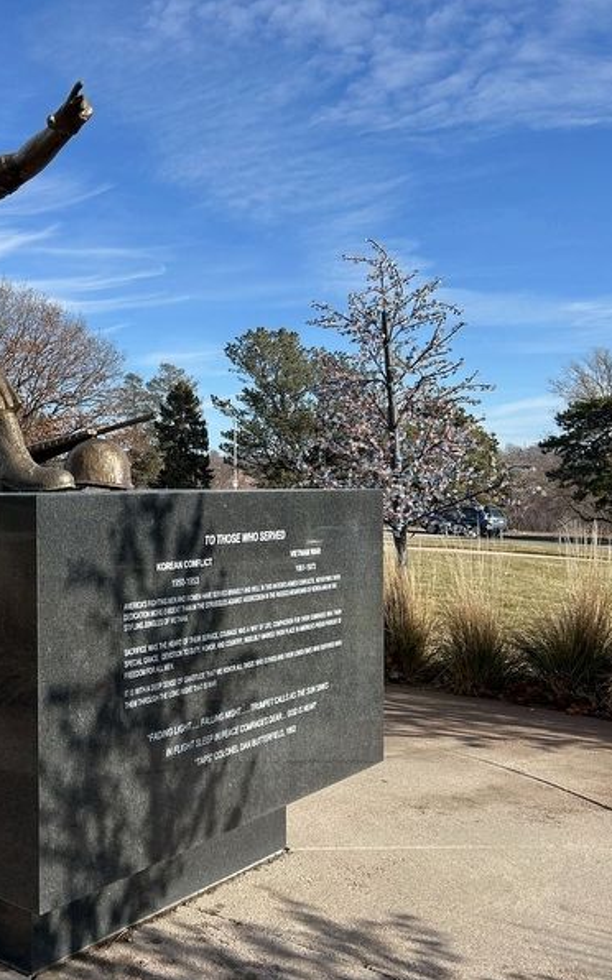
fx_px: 988
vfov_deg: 52.8
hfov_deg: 31.6
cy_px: 492
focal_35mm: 37
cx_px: -8
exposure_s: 1/3460
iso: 50
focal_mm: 5.7
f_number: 1.5
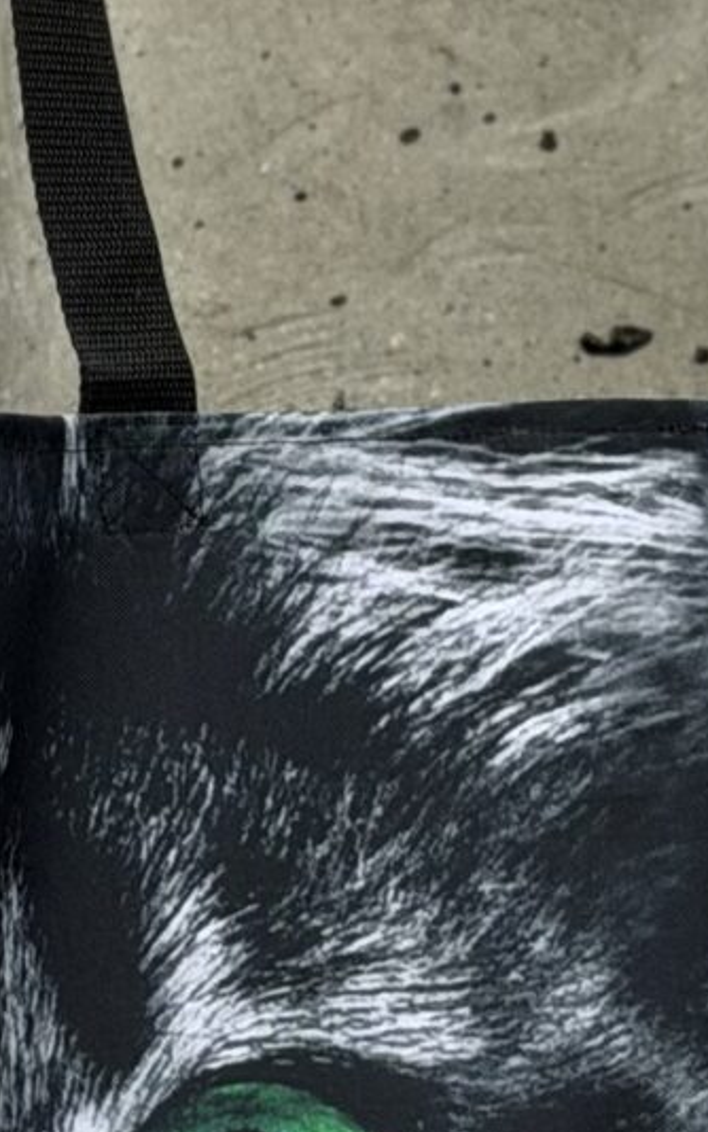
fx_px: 7529
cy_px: 672
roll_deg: -0.7
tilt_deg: +2.9
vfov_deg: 8.6
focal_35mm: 244
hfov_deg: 5.4
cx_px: -74
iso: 64
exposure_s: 1/641
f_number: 1.78
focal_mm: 6.76
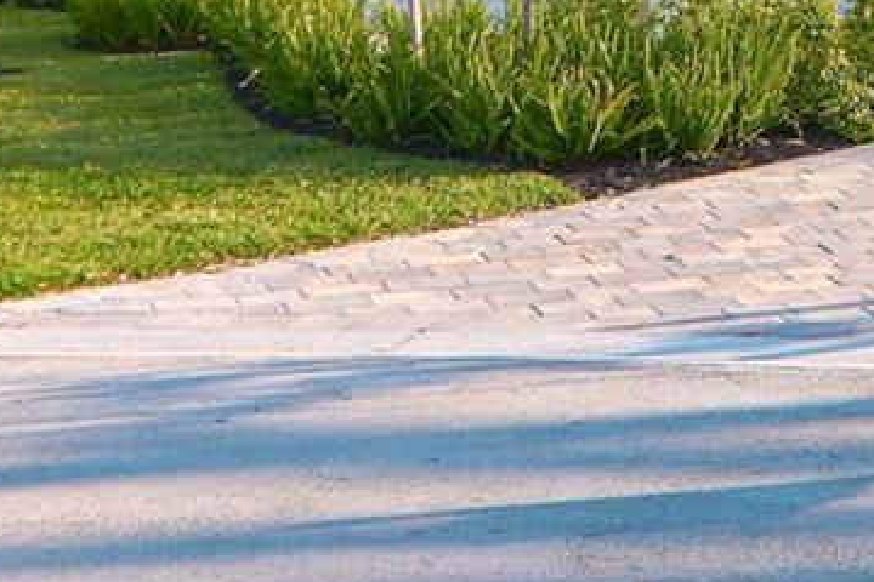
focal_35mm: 129
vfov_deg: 9.8
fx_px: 3132
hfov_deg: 14.3
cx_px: 1479
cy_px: -655
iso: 160
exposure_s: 1/500
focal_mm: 19
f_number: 9
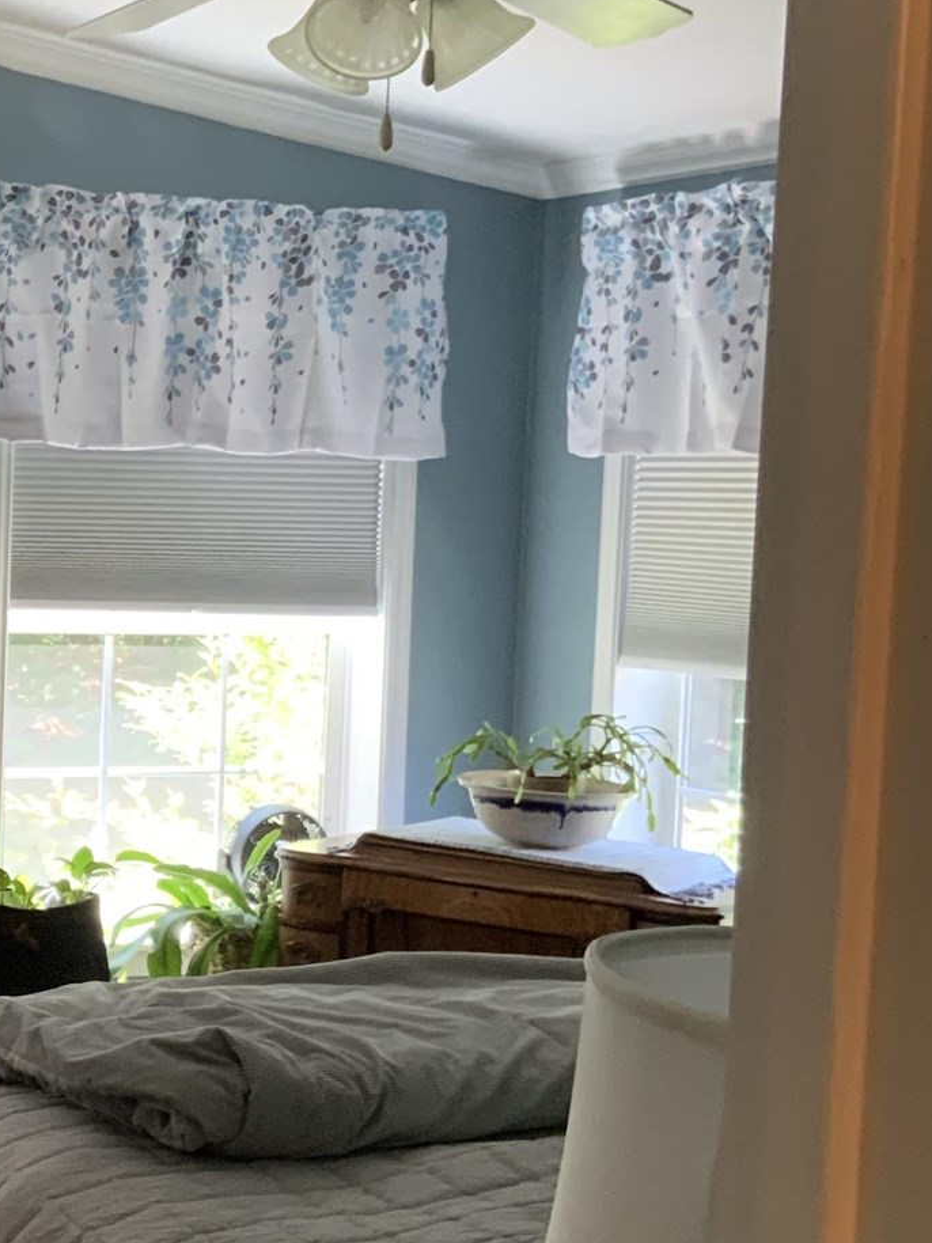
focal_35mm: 73
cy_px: 679
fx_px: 2621
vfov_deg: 26.7
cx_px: -189
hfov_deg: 19.0
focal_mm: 3
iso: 125
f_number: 1.8
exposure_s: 1/60
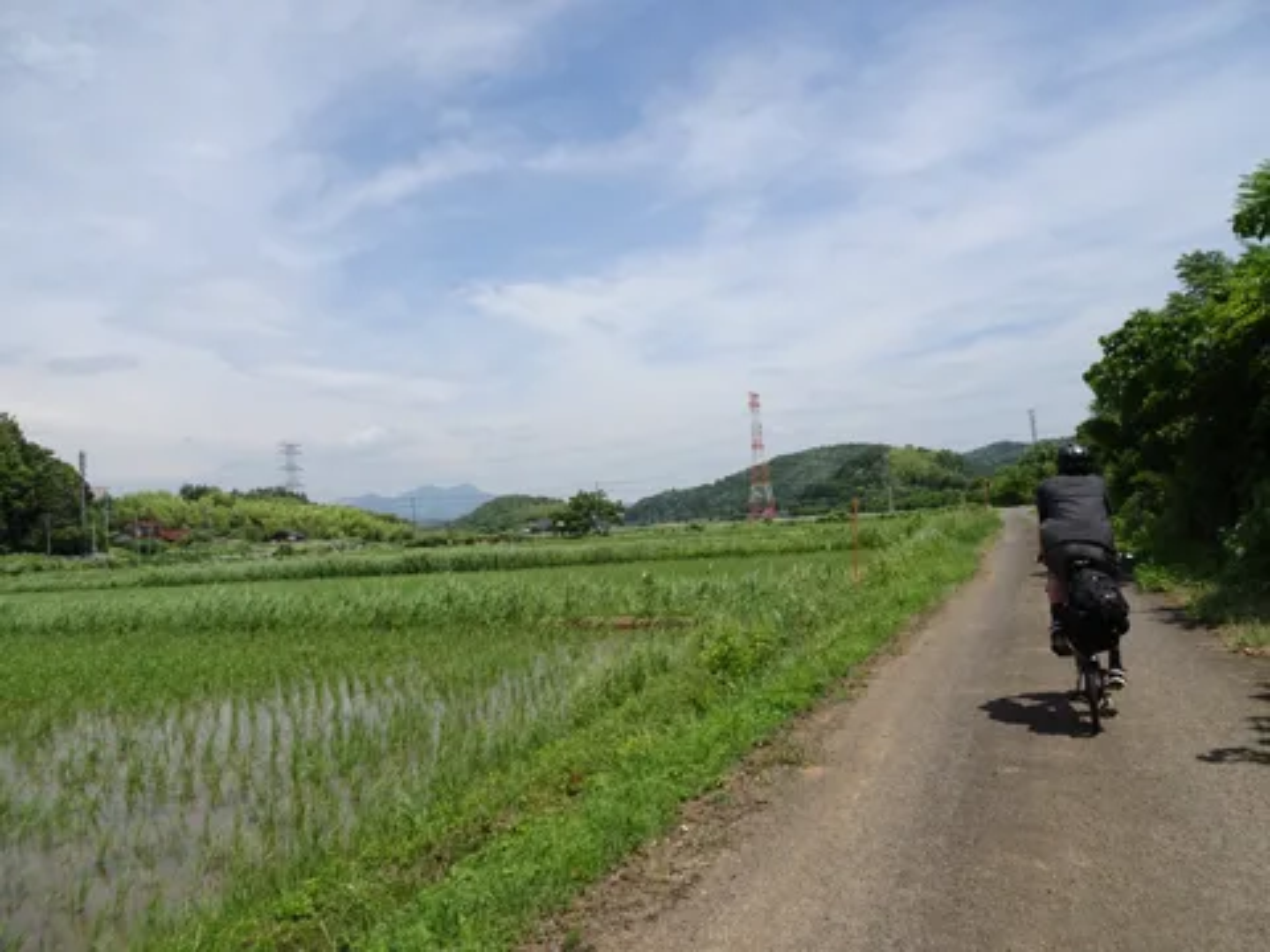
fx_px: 881
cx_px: 635
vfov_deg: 56.8
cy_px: 476
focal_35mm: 24
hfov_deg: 71.6
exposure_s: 1/1000
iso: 80
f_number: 3.5
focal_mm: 4.1
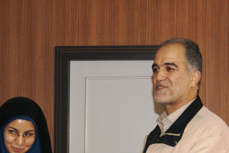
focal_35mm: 116
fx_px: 738
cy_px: 133
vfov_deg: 11.7
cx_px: 66
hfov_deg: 17.6
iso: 400
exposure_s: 1/60
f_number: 5.6
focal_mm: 35
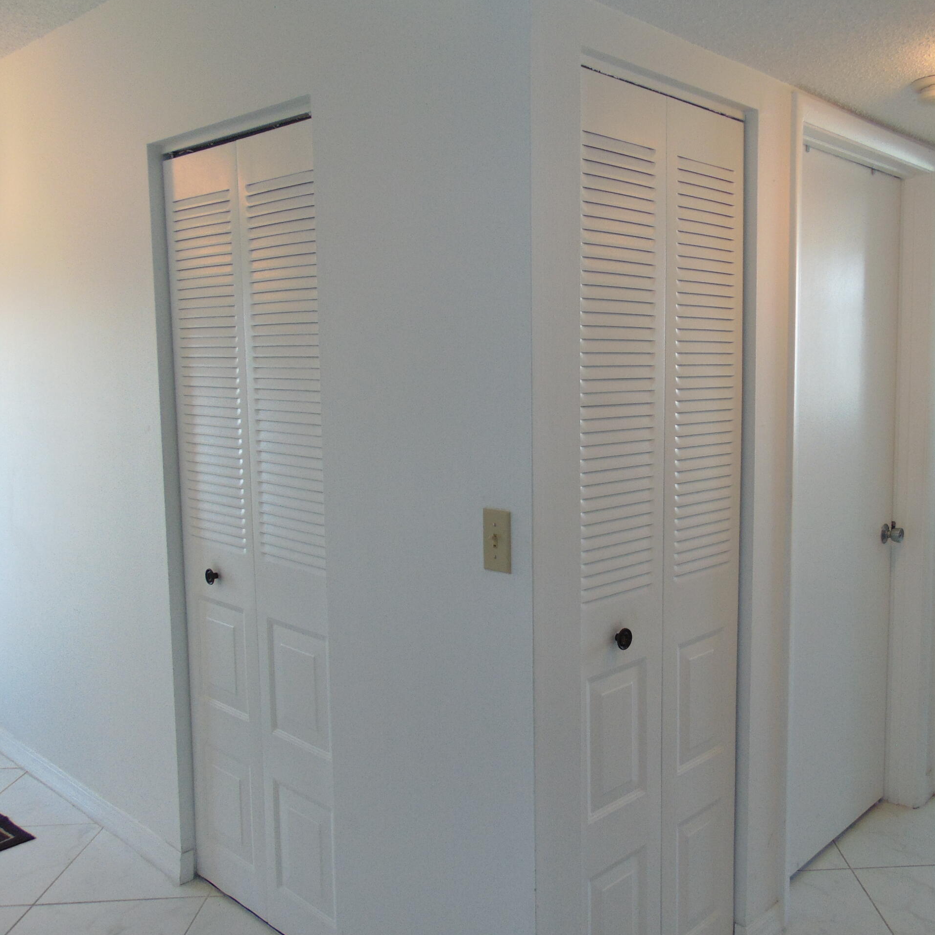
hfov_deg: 53.3
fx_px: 917
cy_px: 465
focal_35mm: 30
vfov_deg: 54.0
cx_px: 595
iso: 100
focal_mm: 4.5
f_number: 3
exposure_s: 1/30
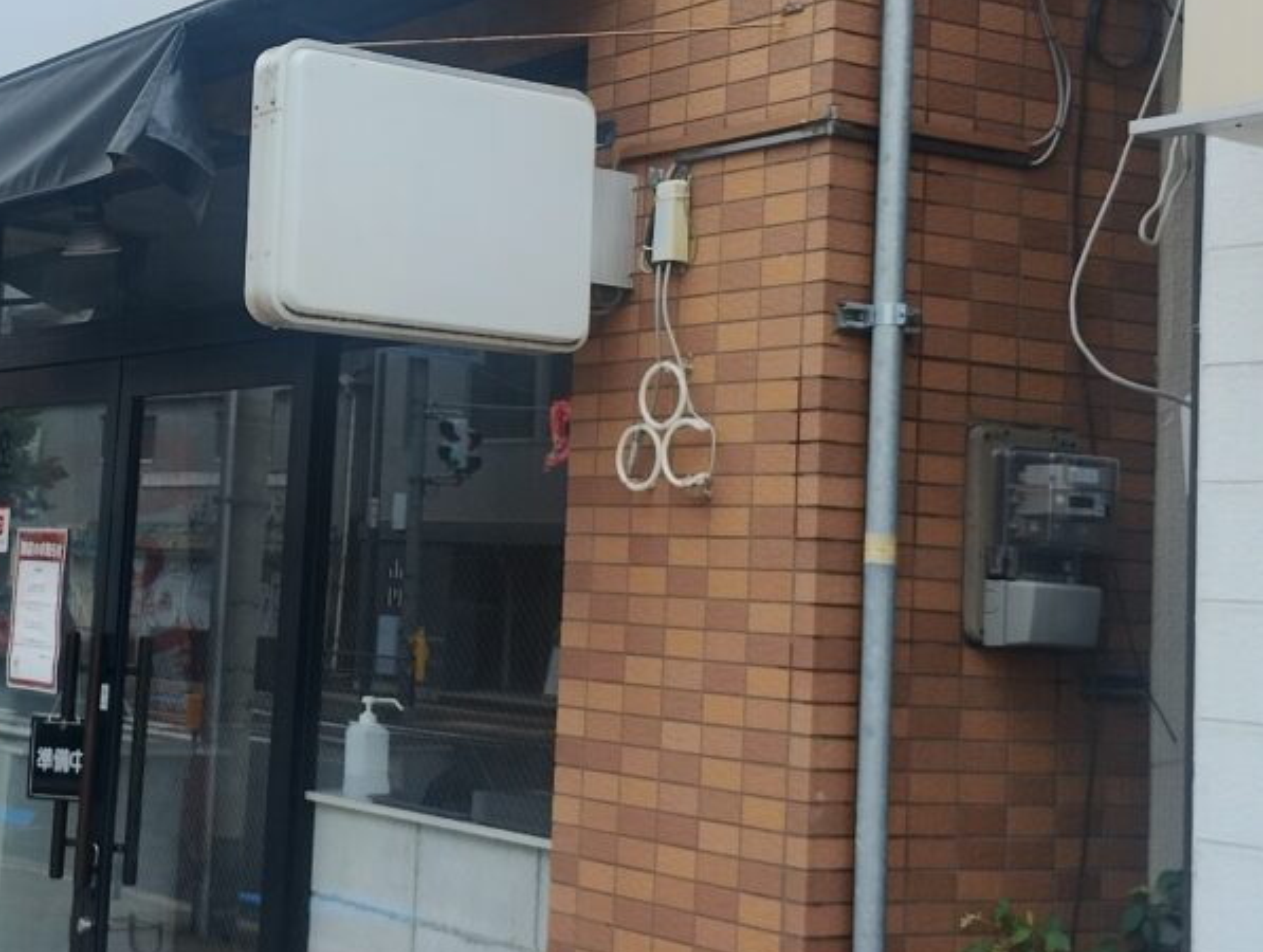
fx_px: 2193
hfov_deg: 31.7
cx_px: 372
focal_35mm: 60
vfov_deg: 24.4
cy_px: 360
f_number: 1.8
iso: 119
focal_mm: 4.27
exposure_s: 1/120
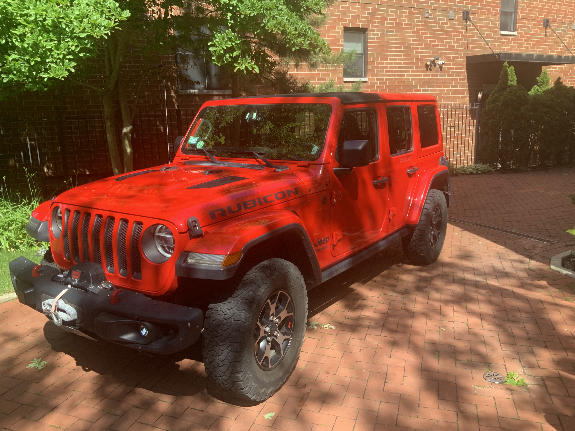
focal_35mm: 29
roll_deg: +1.0
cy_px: 216
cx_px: 288
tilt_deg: -11.3
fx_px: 482
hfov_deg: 61.7
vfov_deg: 48.2
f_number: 1.8
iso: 16
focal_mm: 3
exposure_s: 1/362
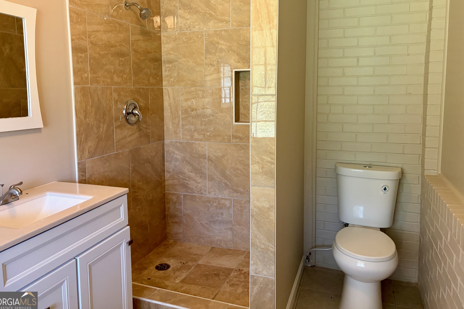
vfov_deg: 46.2
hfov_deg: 65.5
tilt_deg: -4.0
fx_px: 361
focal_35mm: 28
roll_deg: +0.8
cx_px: 224
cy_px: 130
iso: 250
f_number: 1.6
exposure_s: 1/60
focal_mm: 5.96
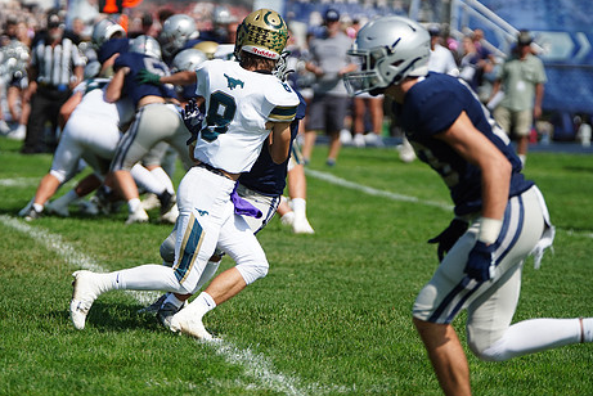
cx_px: 235
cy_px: 158
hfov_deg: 7.8
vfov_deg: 5.2
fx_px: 4335
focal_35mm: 263
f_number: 2.8
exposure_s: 1/8000
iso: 400
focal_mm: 209
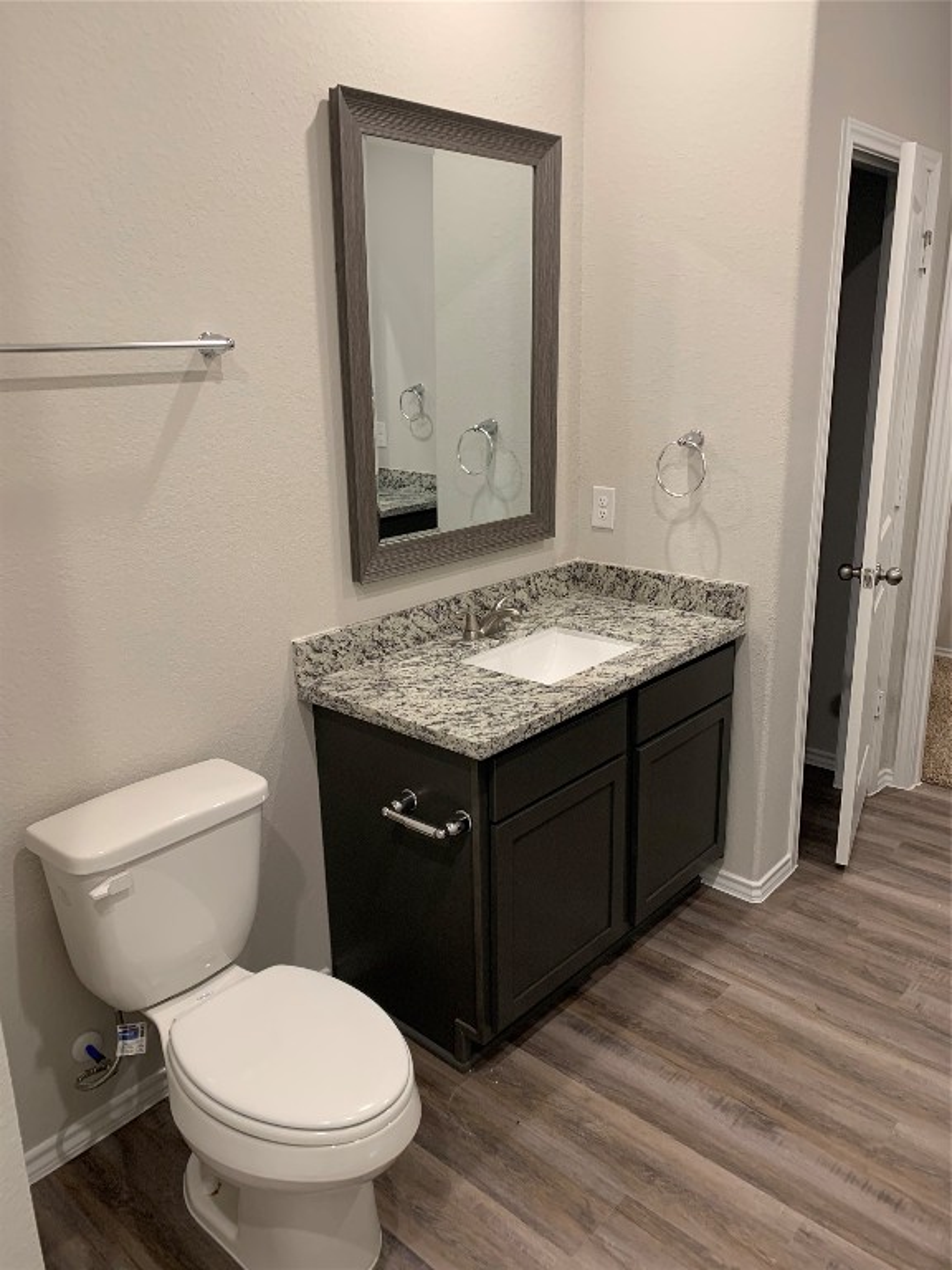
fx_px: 953
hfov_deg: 53.1
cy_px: 635
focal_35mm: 26
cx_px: 476
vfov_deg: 67.3
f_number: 1.8
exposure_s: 1/60
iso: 100
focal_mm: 4.25
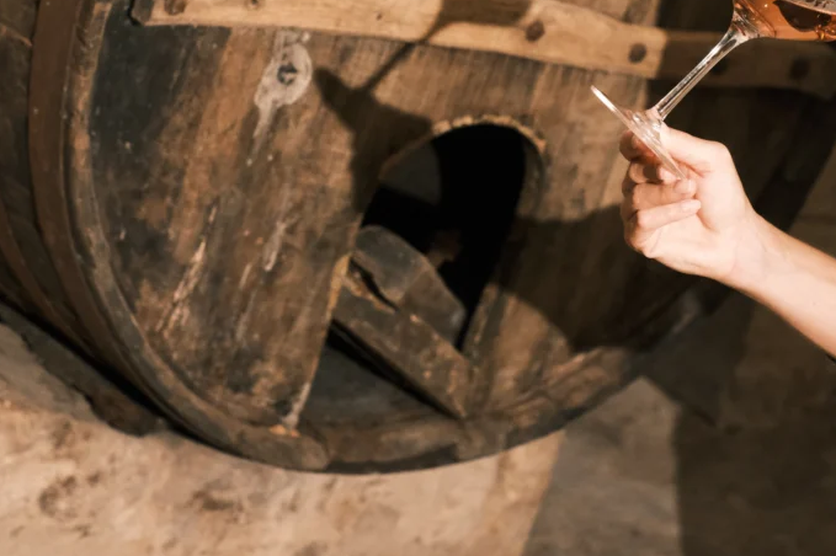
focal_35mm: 80
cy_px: 1
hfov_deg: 25.4
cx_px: 417
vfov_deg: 16.7
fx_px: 1857
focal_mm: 35
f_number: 4
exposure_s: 1/600
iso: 6400
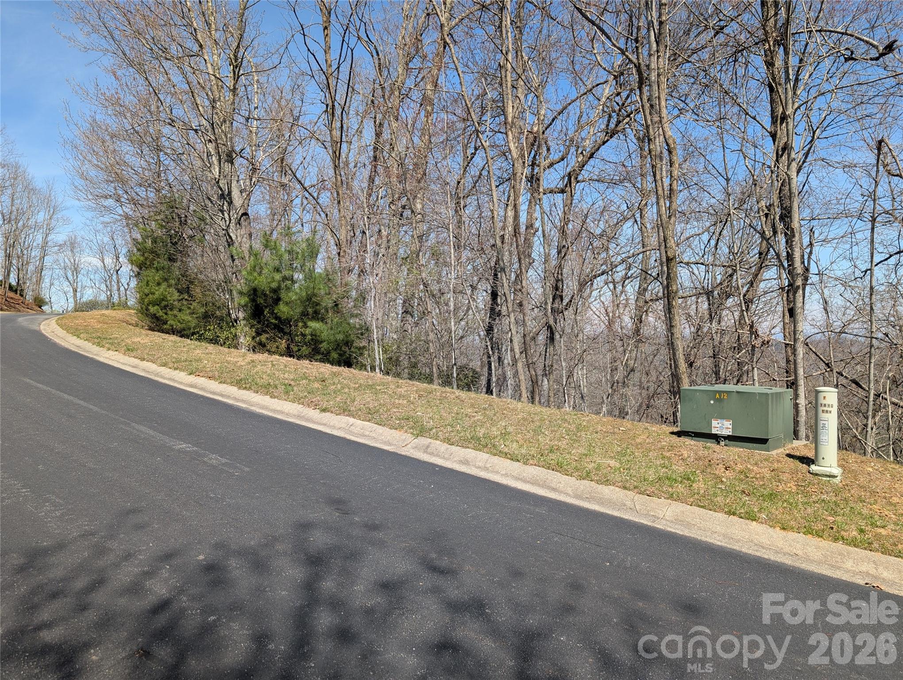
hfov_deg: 71.5
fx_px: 627
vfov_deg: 56.9
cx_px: 452
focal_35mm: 24
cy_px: 340
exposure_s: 1/633
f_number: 1.68
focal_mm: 6.9
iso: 22
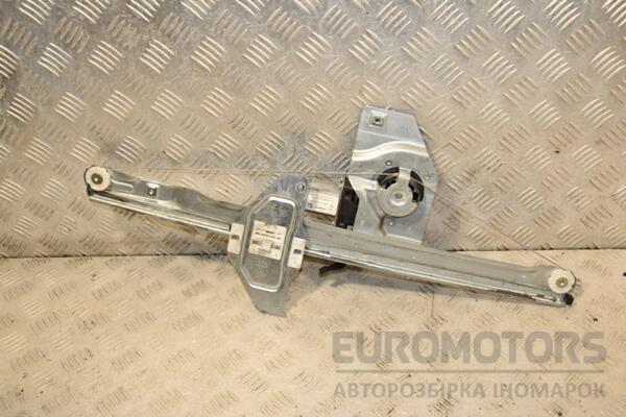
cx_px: 313
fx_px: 652
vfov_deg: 35.5
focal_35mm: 38
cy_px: 208
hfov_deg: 51.3
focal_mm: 25
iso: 800
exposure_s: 1/200
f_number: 7.1
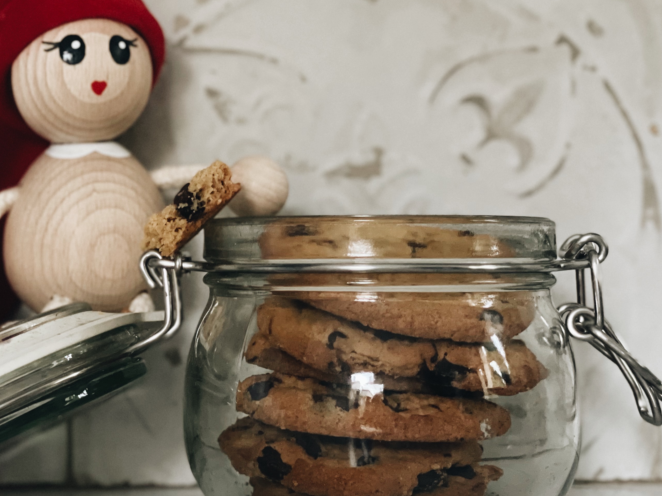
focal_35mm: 82
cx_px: 169
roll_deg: +0.6
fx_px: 1568
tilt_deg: +0.6
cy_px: 253
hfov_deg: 23.6
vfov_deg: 18.0
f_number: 2
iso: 500
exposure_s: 1/22
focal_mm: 6
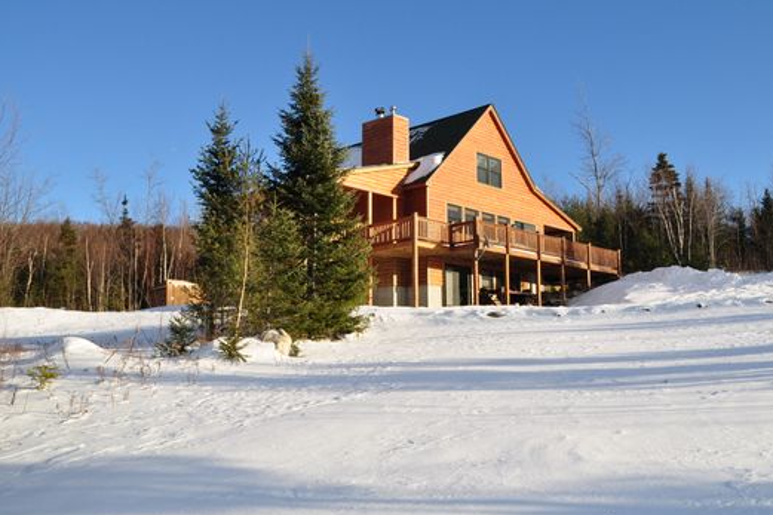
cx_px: 444
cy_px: 235
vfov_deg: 35.0
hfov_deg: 50.5
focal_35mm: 38
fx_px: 816
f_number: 10
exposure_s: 1/320
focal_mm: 22
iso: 400
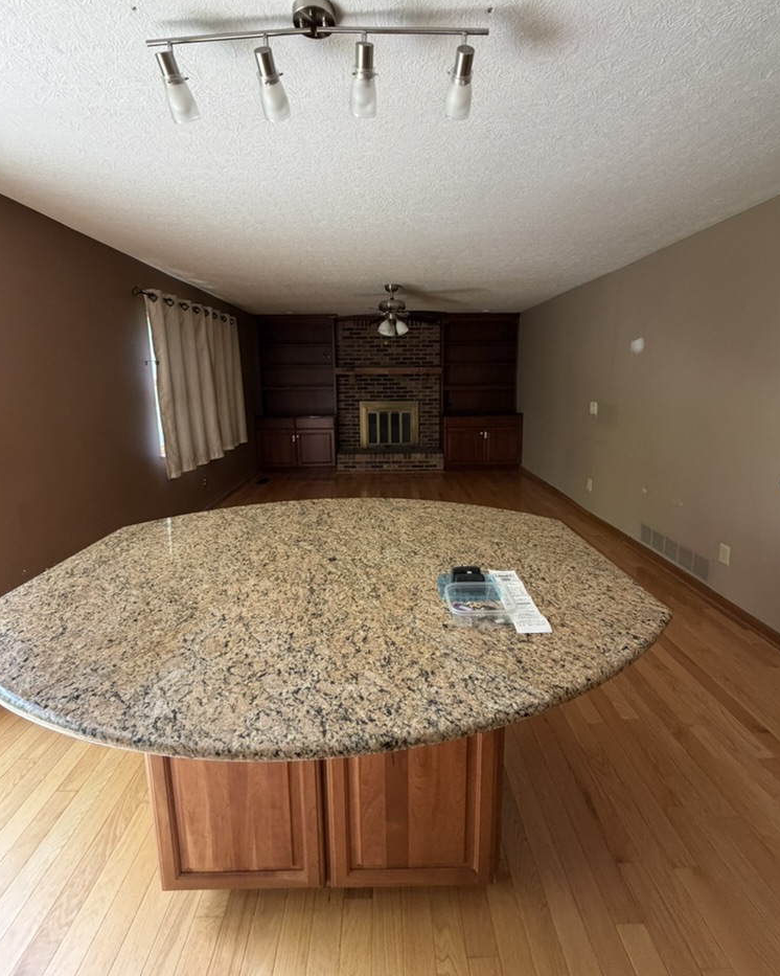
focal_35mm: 15
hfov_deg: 84.0
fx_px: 433
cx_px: 390
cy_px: 449
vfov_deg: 96.6
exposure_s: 1/105
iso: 320
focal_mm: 2.22
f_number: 2.2
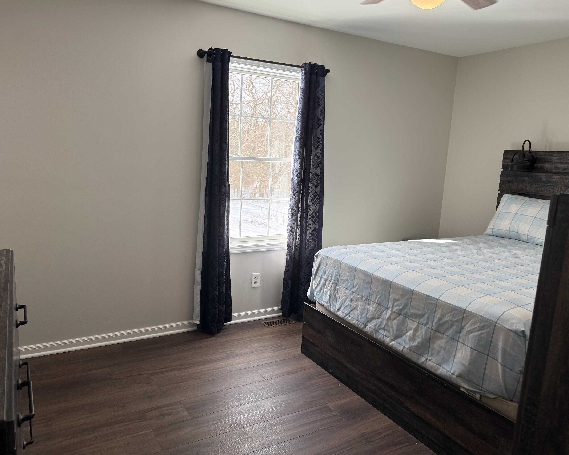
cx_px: 270
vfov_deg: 54.9
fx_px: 438
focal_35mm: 26
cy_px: 226
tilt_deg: -9.4
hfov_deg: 66.0
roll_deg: -3.7
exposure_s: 1/228
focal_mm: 6.76
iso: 200
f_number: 1.78
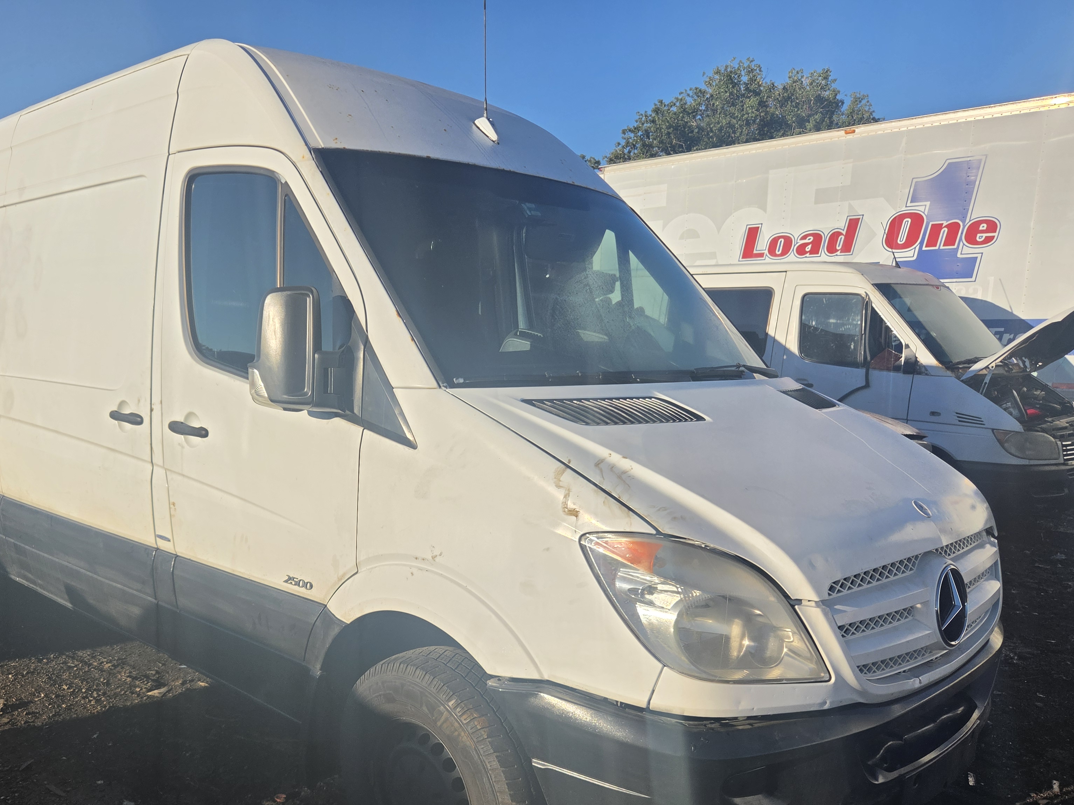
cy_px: 513
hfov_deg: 59.1
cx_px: 398
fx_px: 931
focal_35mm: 30
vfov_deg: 46.3
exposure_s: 1/5860
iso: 80
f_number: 1.8
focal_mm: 5.4
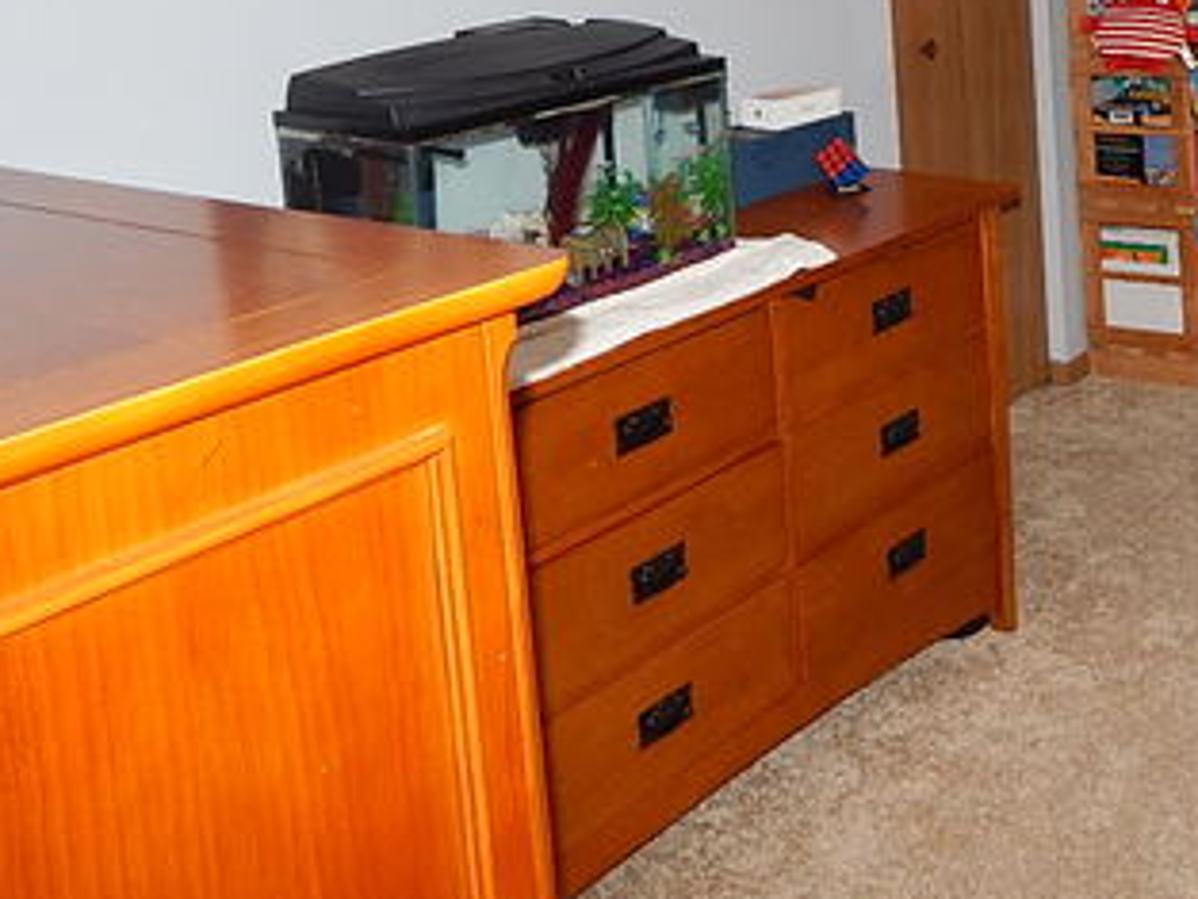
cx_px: 1118
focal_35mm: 45
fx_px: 1558
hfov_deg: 38.6
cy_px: 38
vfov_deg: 30.3
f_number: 3
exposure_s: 1/30
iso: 200
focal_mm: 4
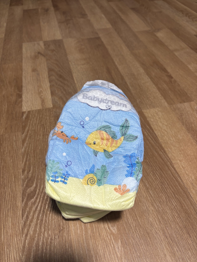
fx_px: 197
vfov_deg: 67.3
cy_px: 131
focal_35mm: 26
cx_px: 98
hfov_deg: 53.1
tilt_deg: -48.5
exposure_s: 1/50
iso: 160
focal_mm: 5.96
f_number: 1.6
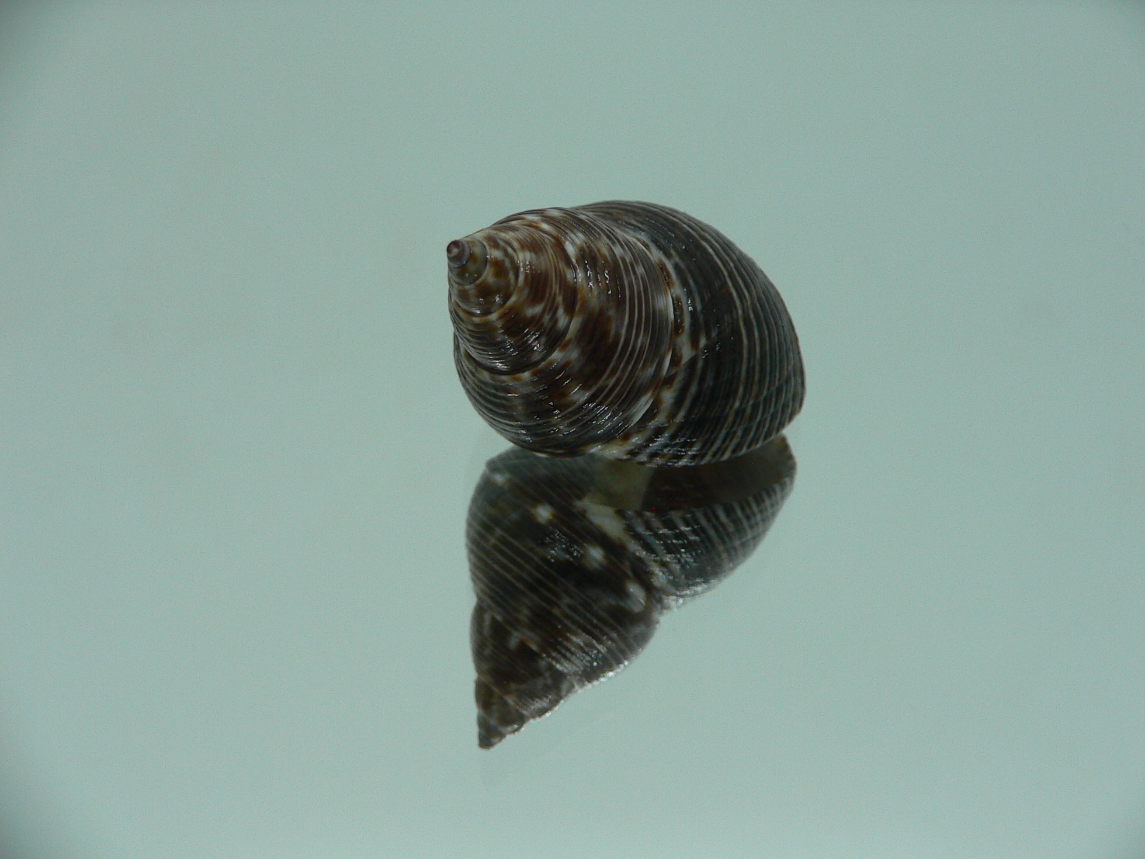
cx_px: 588
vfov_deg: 39.7
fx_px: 1191
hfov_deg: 51.3
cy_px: 421
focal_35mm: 36
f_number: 2.8
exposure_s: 1/60
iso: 80
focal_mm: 4.6
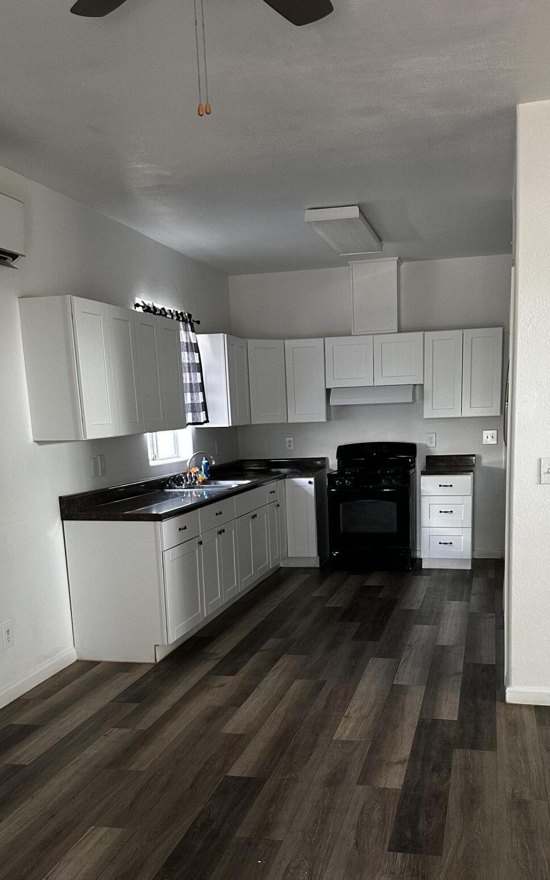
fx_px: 791
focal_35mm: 33
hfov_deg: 38.3
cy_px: 563
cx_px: 313
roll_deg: +1.3
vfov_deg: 57.3
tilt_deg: -10.8
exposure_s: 1/67
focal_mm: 6.86
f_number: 1.78
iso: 250
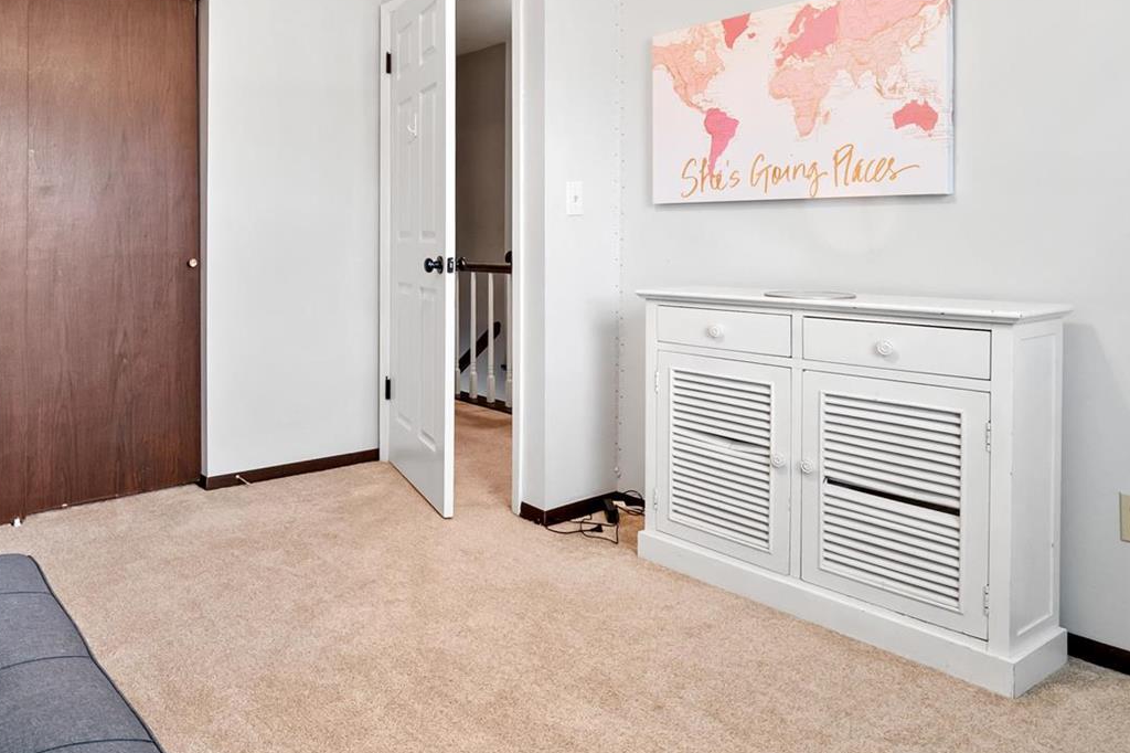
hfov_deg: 67.6
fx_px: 784
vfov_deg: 50.1
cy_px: 236
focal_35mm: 25
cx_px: 301
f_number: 6.3
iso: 400
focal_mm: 8
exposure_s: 1/2.5
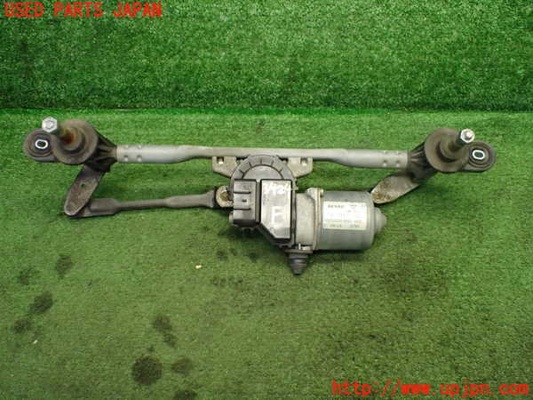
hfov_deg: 60.0
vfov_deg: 46.8
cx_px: 266
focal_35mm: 30
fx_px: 462
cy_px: 200
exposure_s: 1/125
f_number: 2.3
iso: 500
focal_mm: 5.4
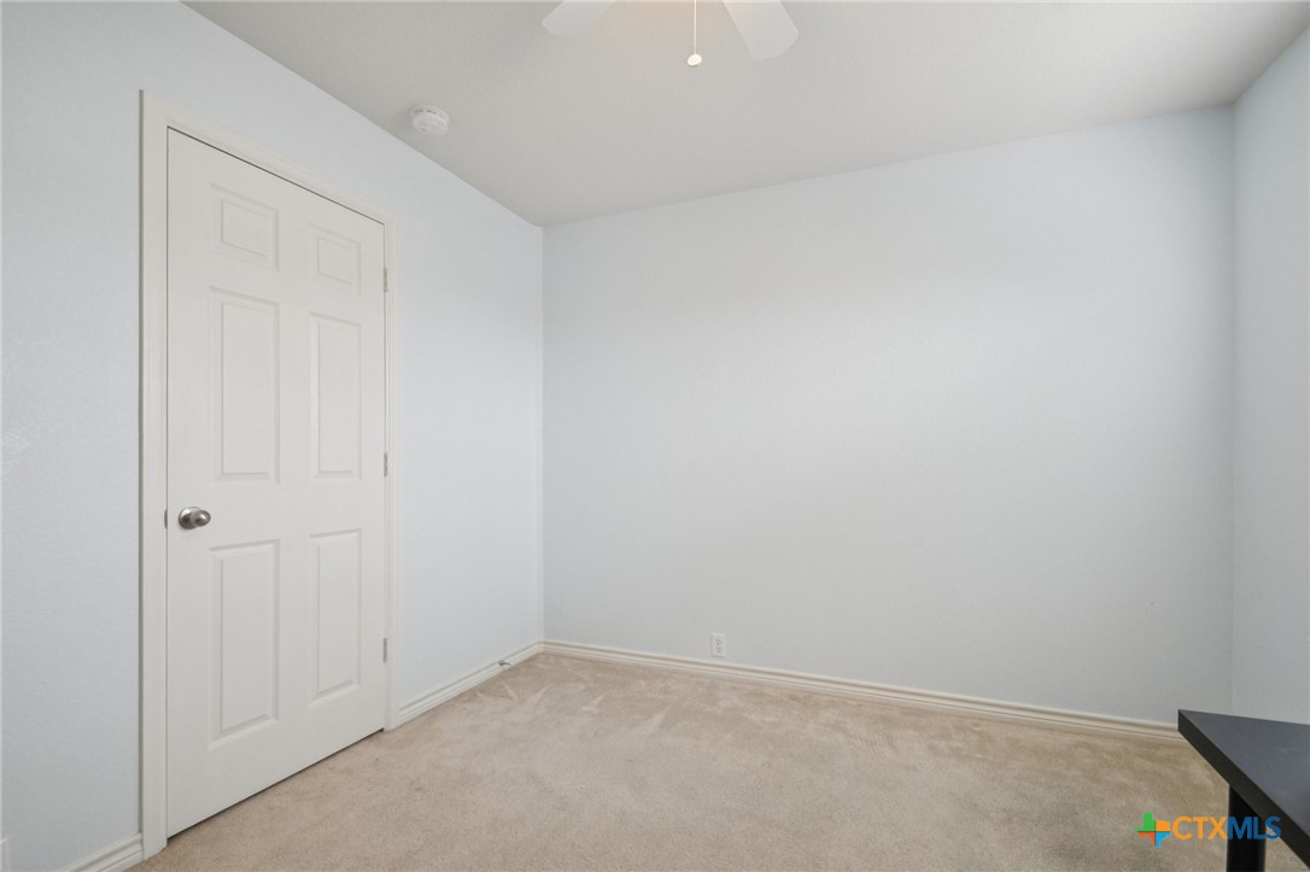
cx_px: 655
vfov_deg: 77.3
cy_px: 436
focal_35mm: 15
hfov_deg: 100.4
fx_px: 546
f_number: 8
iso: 400
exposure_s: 1/13
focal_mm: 10
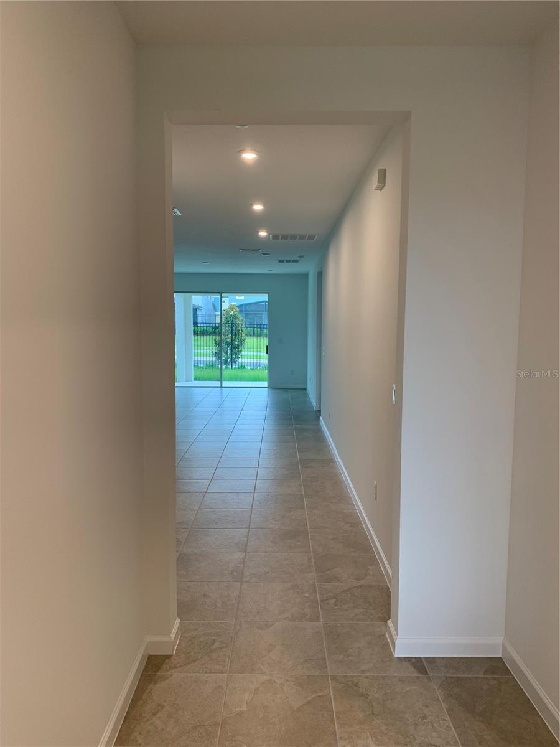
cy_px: 374
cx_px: 280
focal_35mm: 26
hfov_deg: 53.1
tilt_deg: -3.1
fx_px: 561
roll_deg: -0.6
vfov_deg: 67.3
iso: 64
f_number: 1.8
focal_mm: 4.25
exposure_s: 1/60
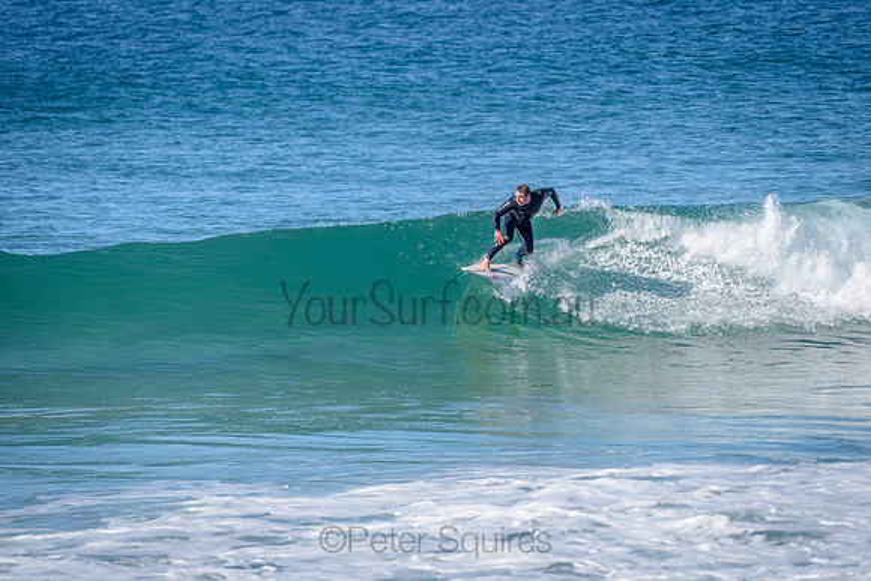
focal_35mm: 500
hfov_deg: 4.1
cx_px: 436
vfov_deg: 2.8
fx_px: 12099
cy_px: 290
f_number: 5.6
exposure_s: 1/2000
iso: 200
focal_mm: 500
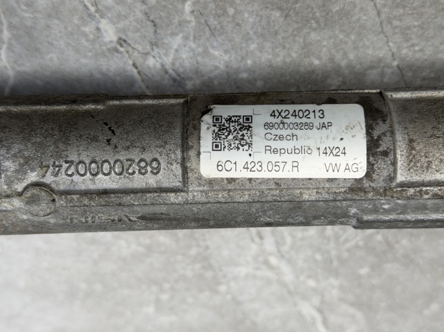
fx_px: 615
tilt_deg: -50.7
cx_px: 222
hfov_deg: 39.7
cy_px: 166
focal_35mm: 48
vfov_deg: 30.2
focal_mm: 6.76
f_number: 1.78
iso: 64
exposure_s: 1/311
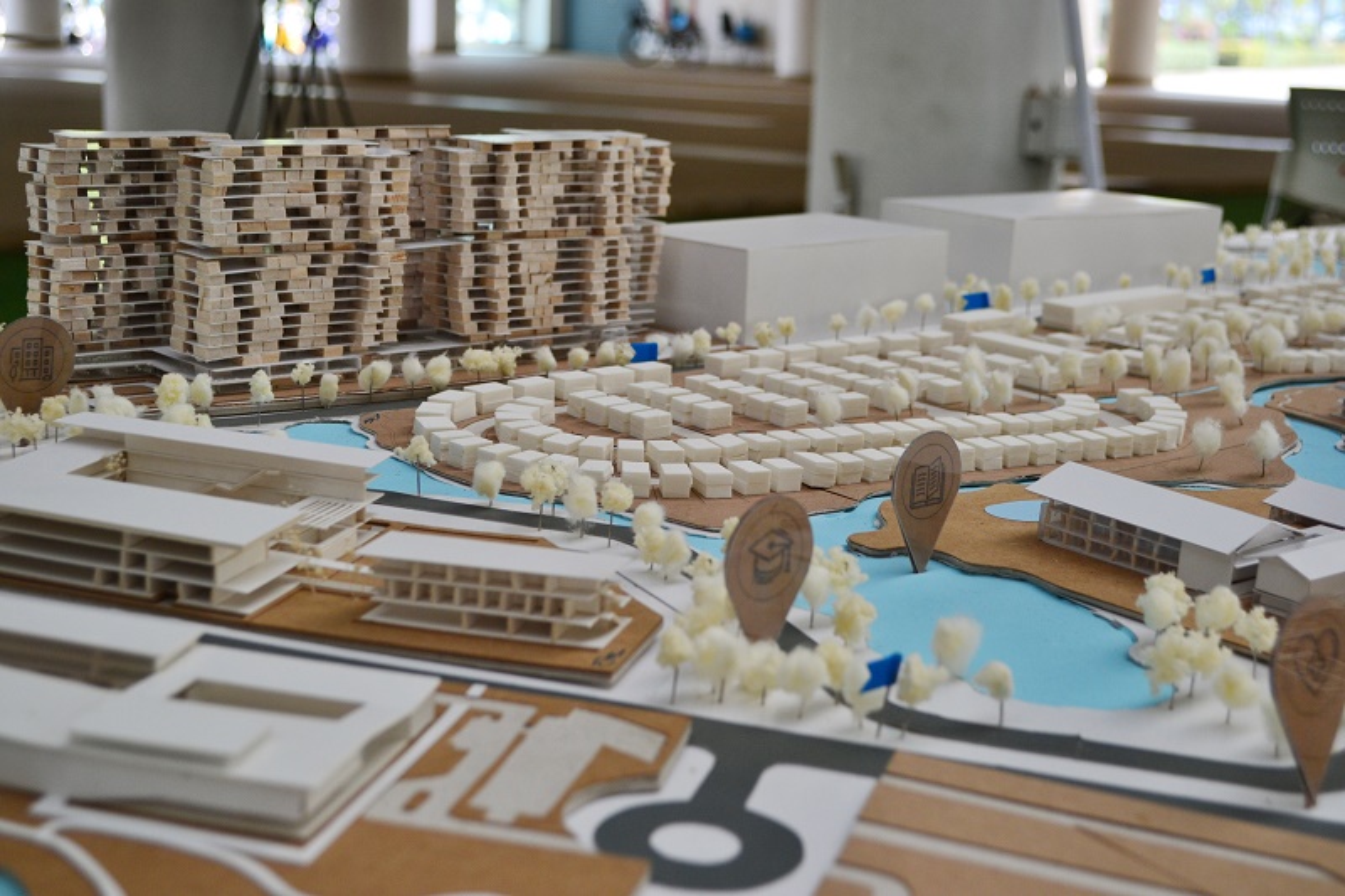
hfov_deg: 37.9
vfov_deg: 25.7
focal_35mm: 52
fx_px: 1961
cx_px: 672
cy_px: 448
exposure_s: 1/100
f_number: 5
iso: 250
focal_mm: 35
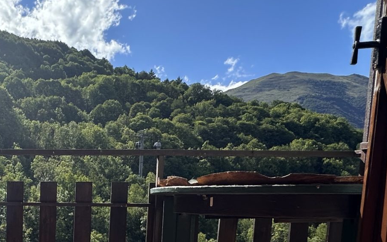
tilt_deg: -6.6
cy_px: 242
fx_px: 443
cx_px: -12
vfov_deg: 28.6
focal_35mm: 42
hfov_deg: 40.5
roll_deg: -0.9
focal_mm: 2.22
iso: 40
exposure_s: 1/1511
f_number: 2.2
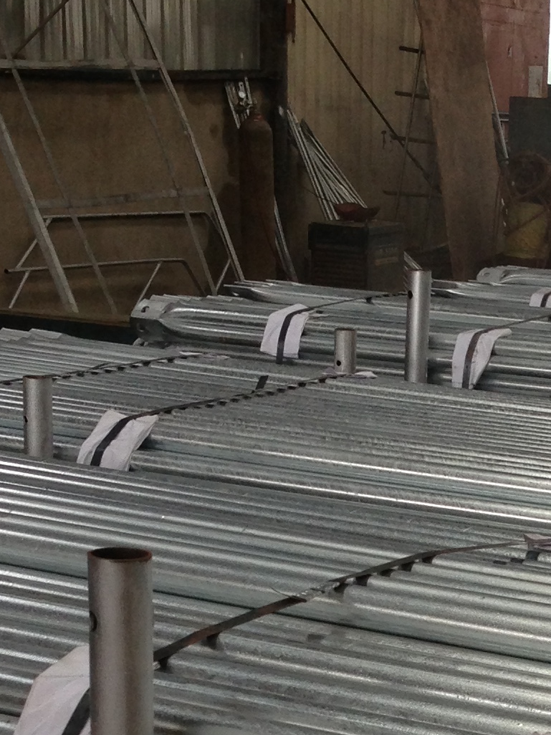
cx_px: 596
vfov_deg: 18.1
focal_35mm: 105
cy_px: 777
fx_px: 2229
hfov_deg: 13.8
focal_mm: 4.13
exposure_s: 1/120
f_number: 2.4
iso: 64
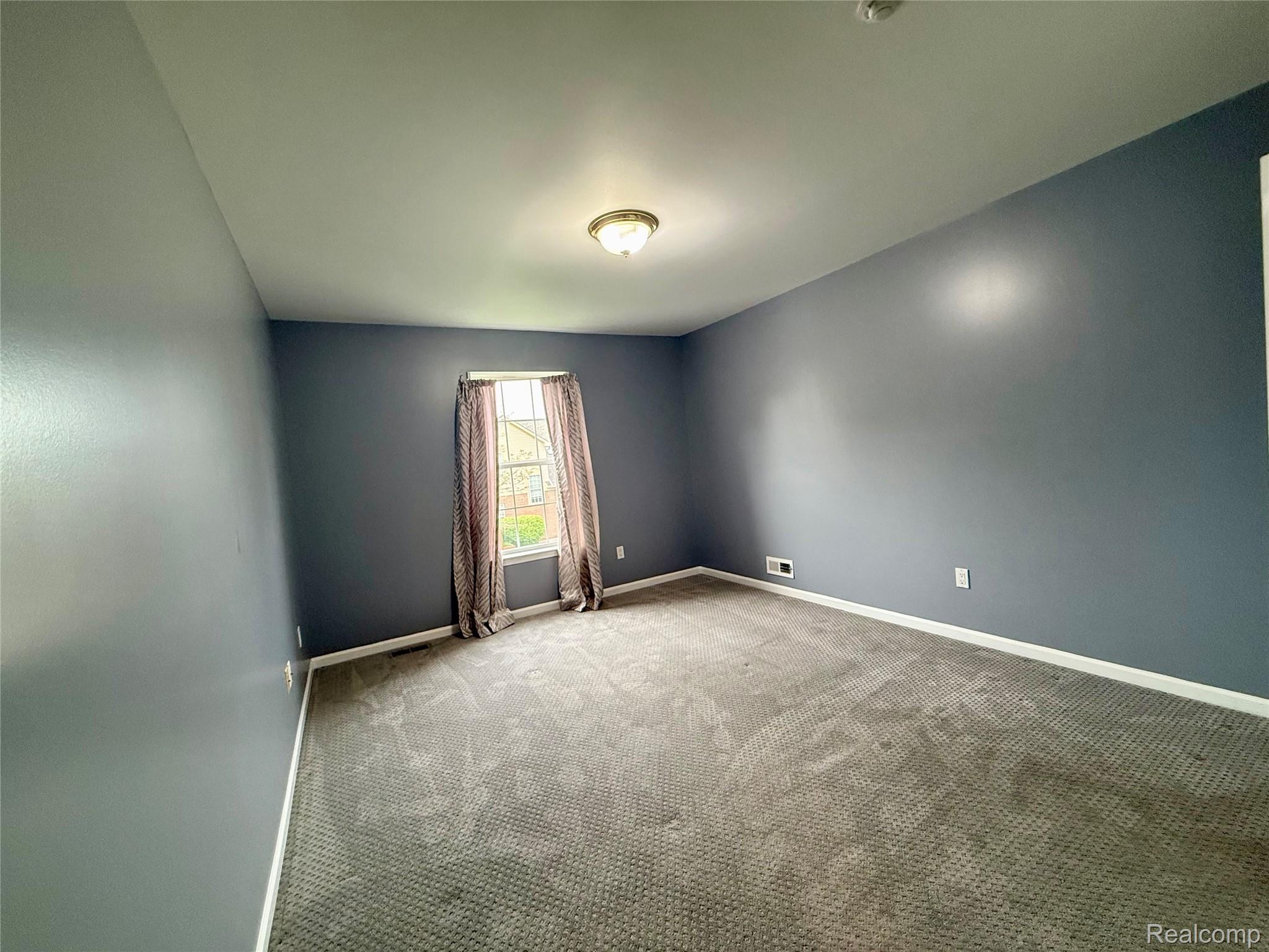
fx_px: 513
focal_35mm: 14
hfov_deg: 102.1
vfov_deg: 85.7
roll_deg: +5.3
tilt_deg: -1.4
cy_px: 476
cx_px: 634
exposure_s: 1/120
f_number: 2.2
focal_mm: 2.22
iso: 400
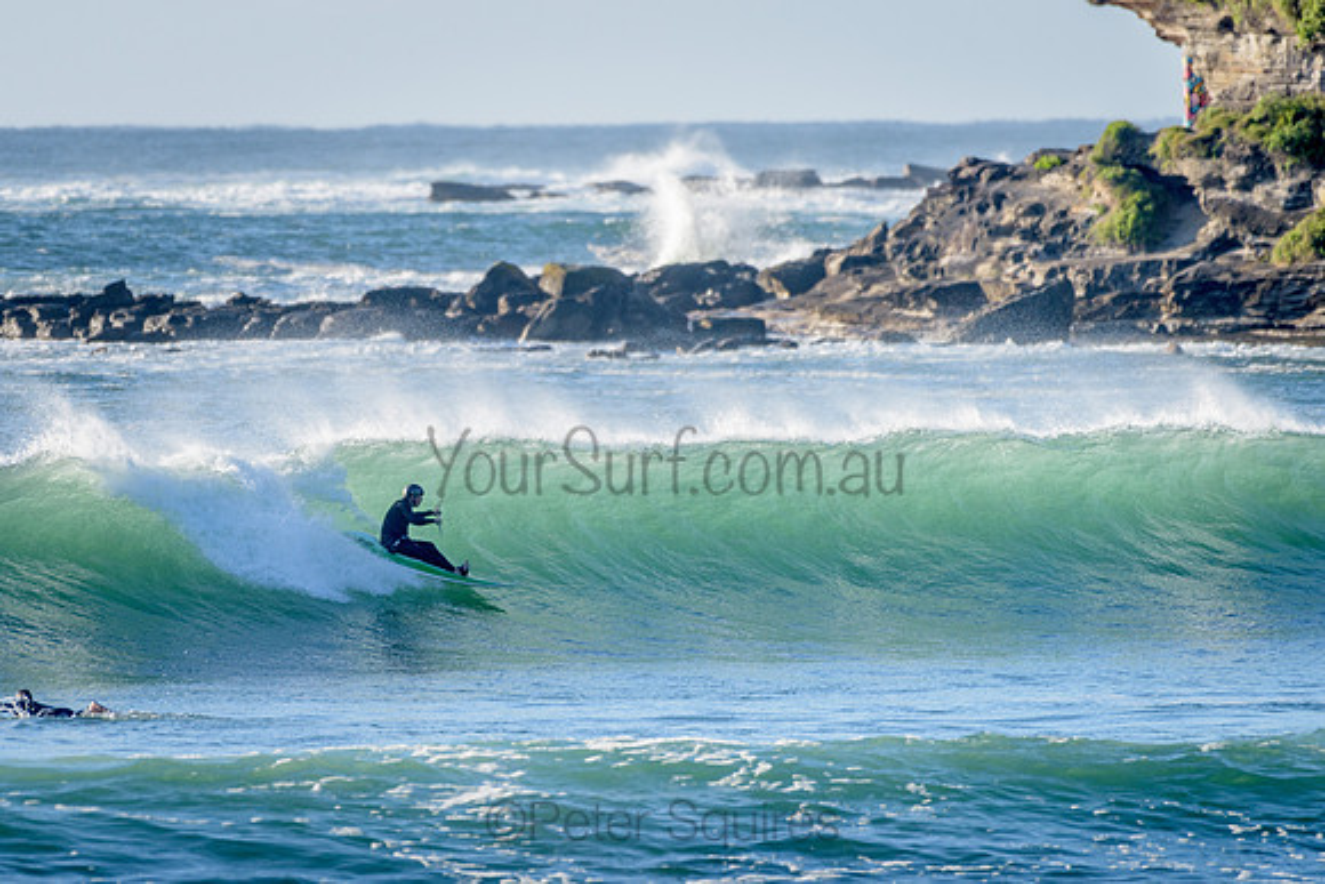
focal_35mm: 610
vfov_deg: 2.3
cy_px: 415
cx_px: 521
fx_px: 22448
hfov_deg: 3.4
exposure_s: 1/1250
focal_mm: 500
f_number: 5.6
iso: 220
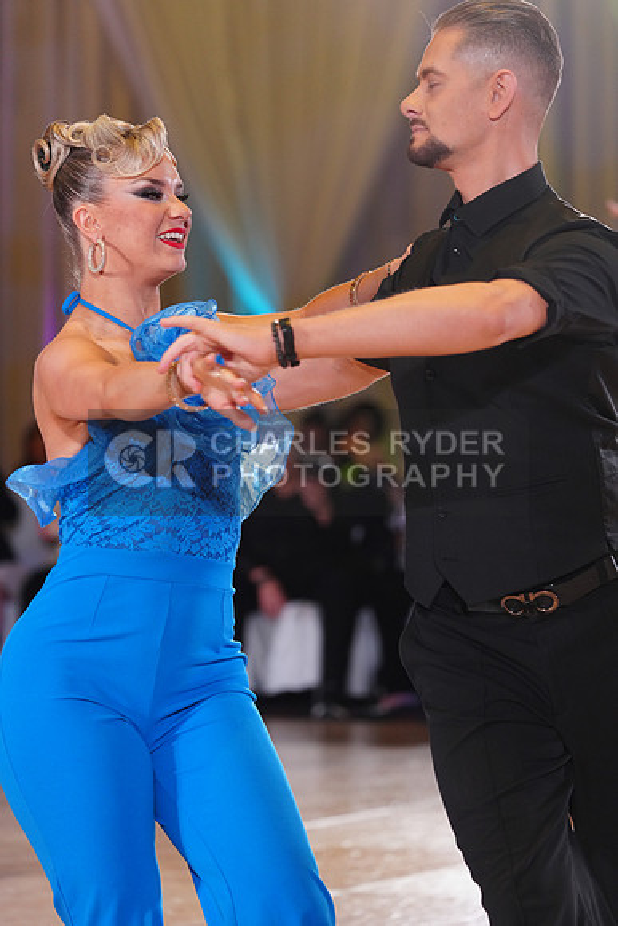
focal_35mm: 158
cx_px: 309
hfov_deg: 8.7
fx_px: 4066
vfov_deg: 13.0
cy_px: 463
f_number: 4
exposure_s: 1/400
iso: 2000
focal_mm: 158
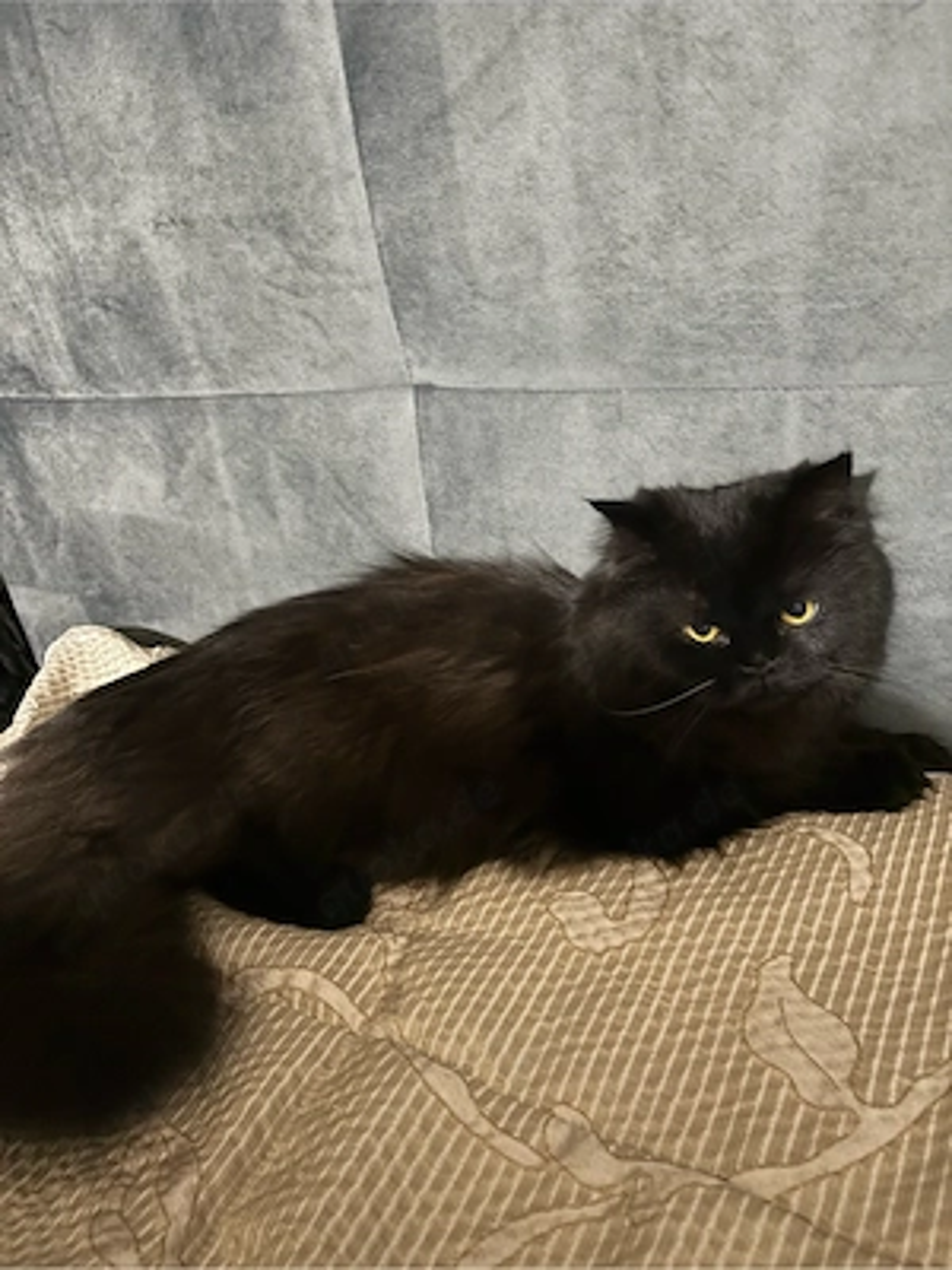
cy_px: 635
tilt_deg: -29.8
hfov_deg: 53.1
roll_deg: +8.4
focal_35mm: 26
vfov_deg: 67.3
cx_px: 476
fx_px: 953
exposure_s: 1/23
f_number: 1.6
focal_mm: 5.96
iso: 1250
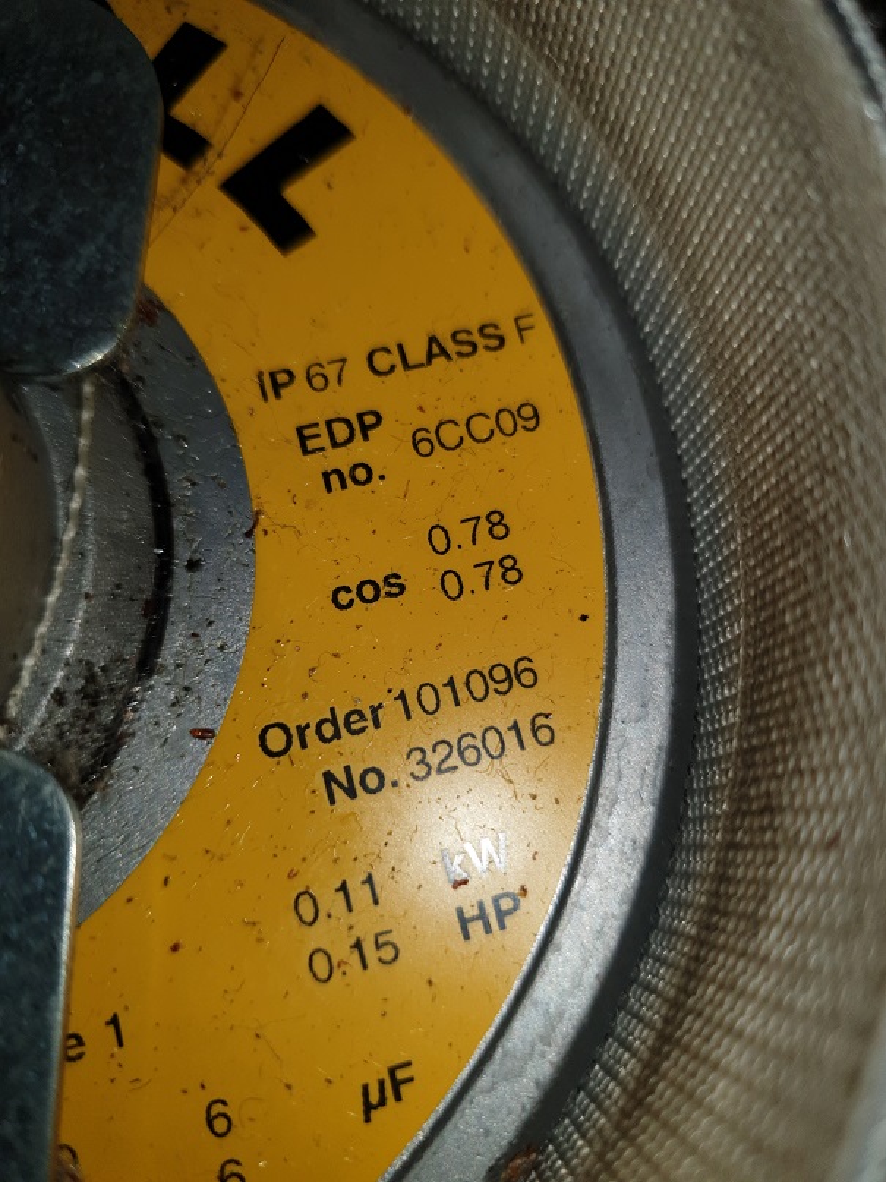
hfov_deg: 53.1
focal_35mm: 26
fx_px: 888
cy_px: 591
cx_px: 443
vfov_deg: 67.3
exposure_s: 1/1686
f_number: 1.5
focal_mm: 4.3
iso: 50
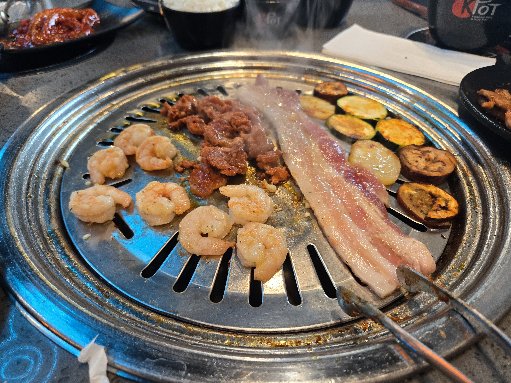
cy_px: 192
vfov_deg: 58.9
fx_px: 340
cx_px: 256
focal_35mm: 23
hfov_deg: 73.9
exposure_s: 1/120
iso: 250
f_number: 1.8
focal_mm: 5.4
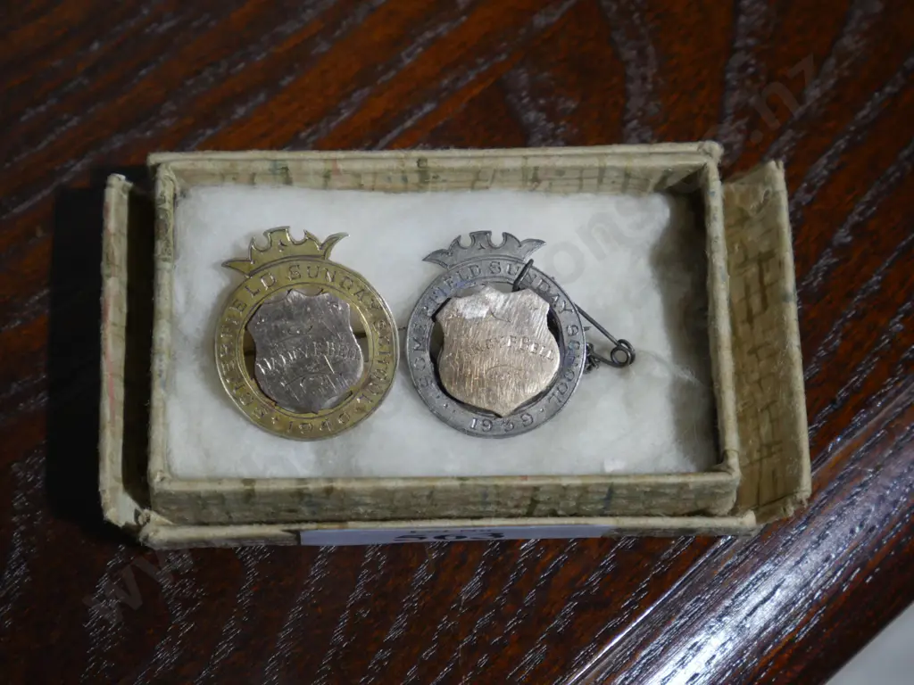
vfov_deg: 17.6
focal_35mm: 84
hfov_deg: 23.3
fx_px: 2218
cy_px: 342
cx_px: 457
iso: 1000
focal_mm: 42
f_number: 5.6
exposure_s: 1/100
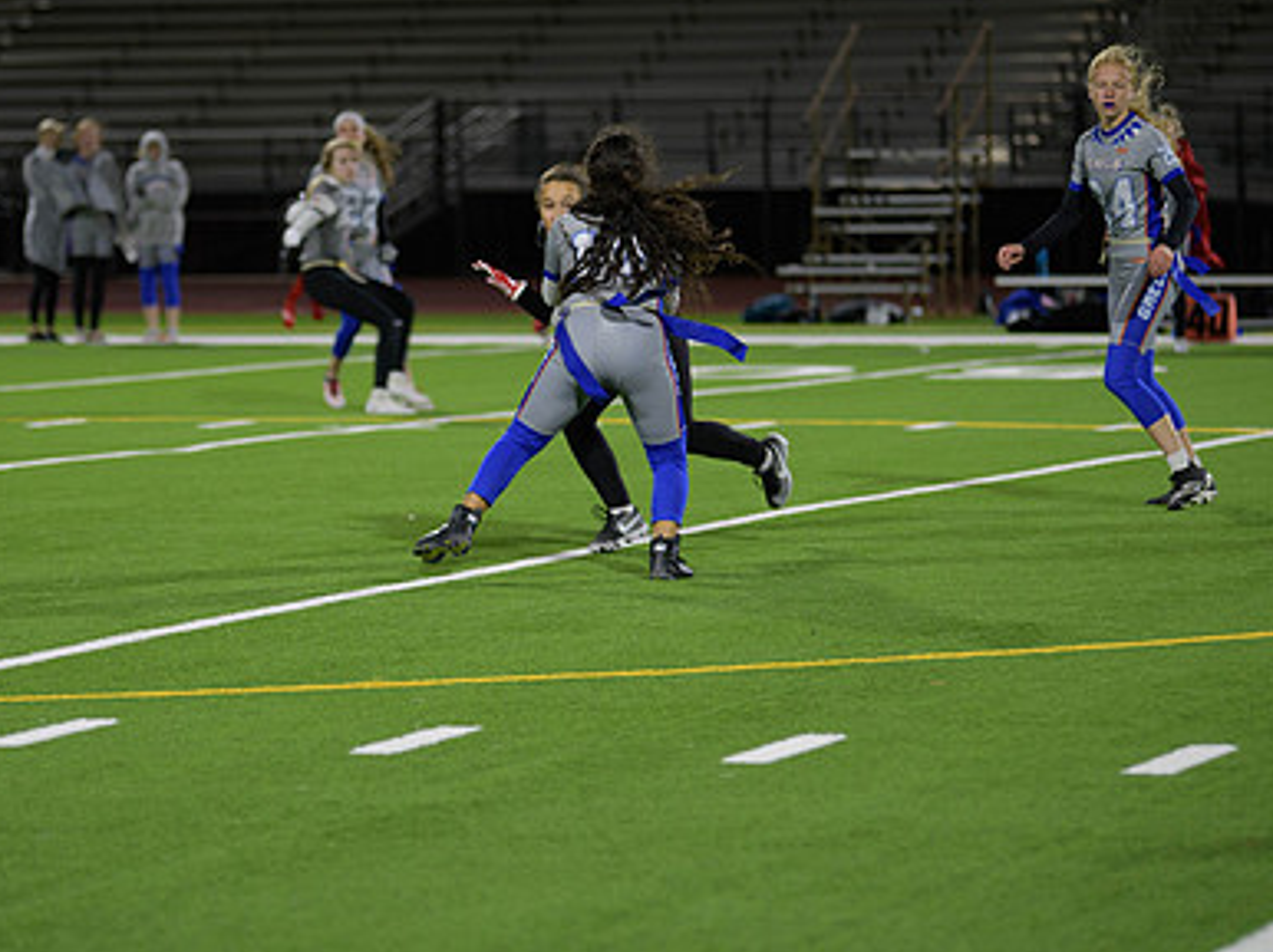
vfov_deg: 7.9
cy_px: 351
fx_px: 6909
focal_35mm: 188
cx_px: 488
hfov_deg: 10.5
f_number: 2.8
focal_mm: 130
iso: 720
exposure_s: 1/200
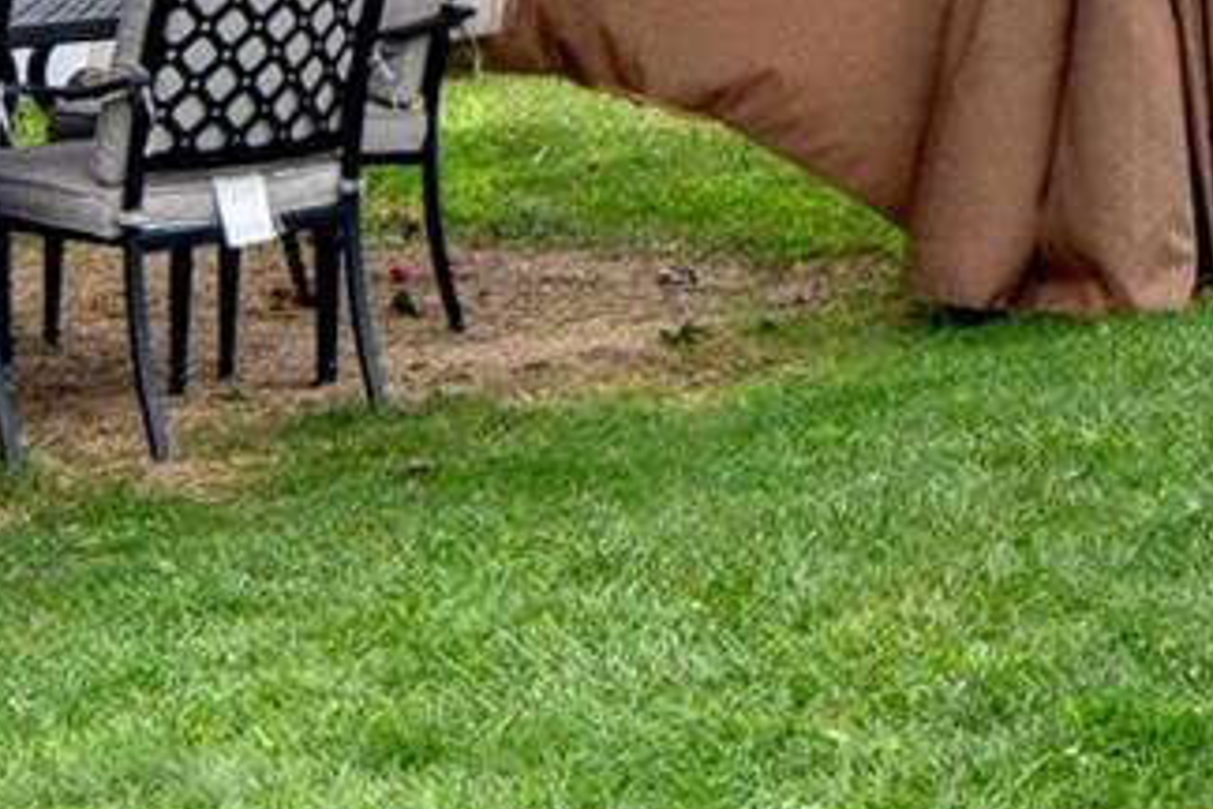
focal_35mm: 142
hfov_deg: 13.7
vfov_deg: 9.3
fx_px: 4790
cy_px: -534
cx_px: 1707
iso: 320
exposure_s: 1/1000
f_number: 9
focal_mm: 15
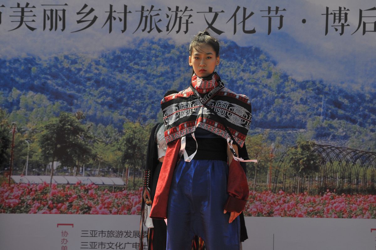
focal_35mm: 138
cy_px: 125
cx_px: 188
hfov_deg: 14.9
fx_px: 1440
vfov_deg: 9.9
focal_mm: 92
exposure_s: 1/400
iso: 200
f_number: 9
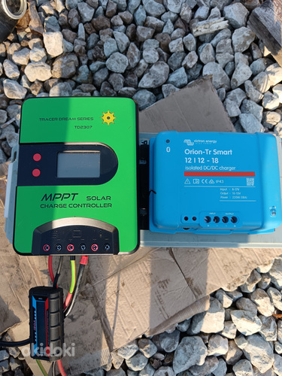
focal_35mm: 27
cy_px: 188
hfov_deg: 51.4
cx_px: 141
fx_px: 293
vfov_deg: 65.3
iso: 100
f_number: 1.9
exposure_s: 1/194
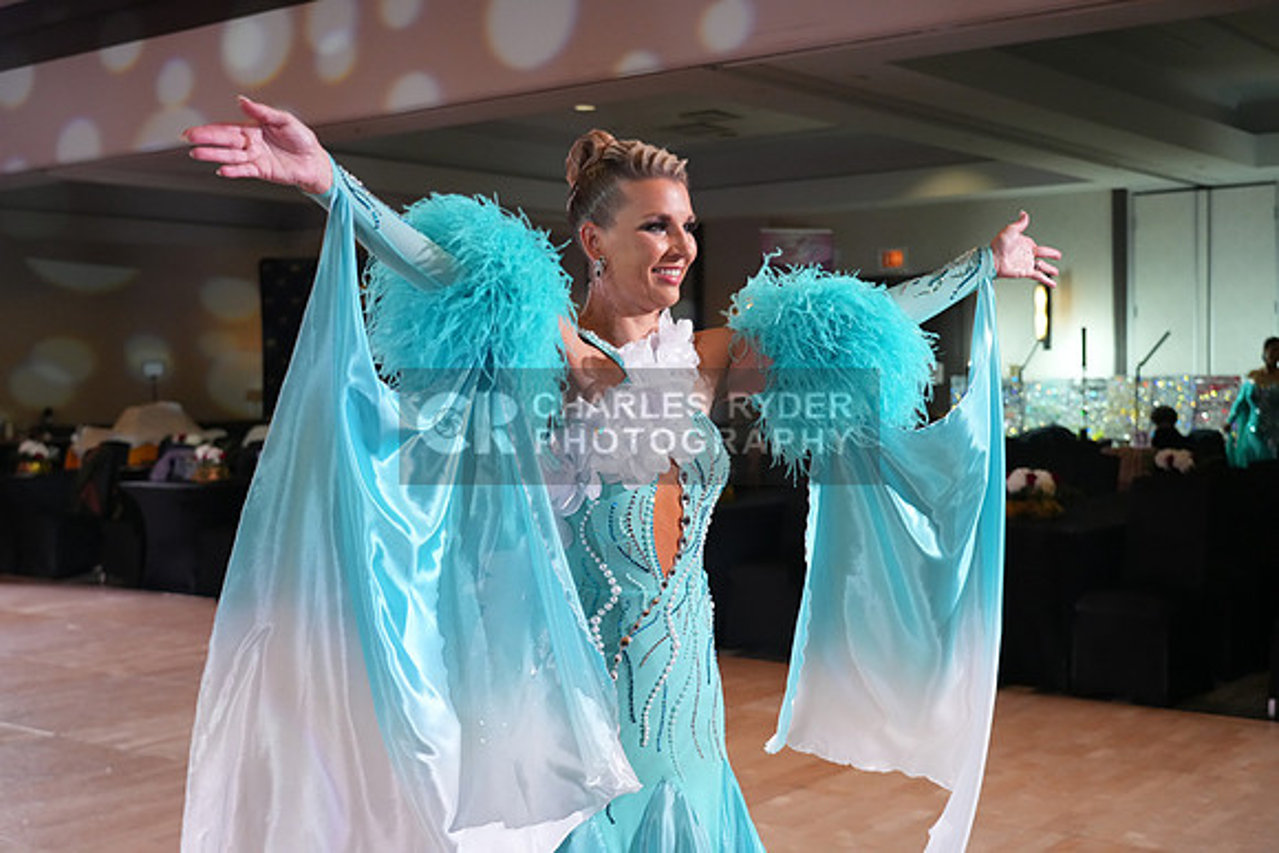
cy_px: 426
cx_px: 640
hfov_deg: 44.5
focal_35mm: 44
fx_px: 1564
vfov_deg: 30.5
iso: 4000
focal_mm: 44
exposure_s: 1/500
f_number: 4
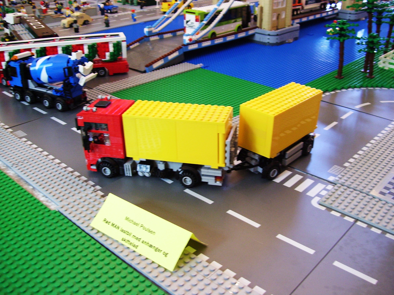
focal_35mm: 36
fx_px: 410
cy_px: 148
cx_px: 197
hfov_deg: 51.4
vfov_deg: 39.7
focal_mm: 6
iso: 160
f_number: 2.7
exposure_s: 1/15
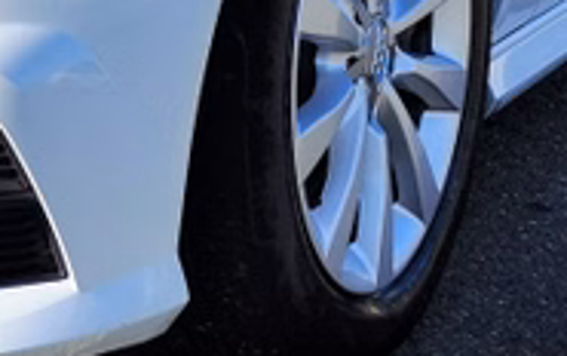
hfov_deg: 15.6
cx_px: -150
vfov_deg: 9.9
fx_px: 1980
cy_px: -212
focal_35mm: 128
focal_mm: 5.58
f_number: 1.8
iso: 50
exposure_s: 1/4310
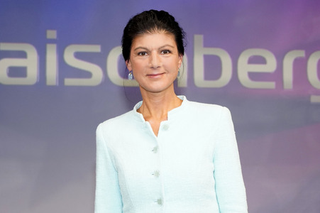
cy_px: 106
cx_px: 160
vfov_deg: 35.0
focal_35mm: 38
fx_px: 338
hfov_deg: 50.7
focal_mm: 38
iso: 2000
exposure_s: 1/125
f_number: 5
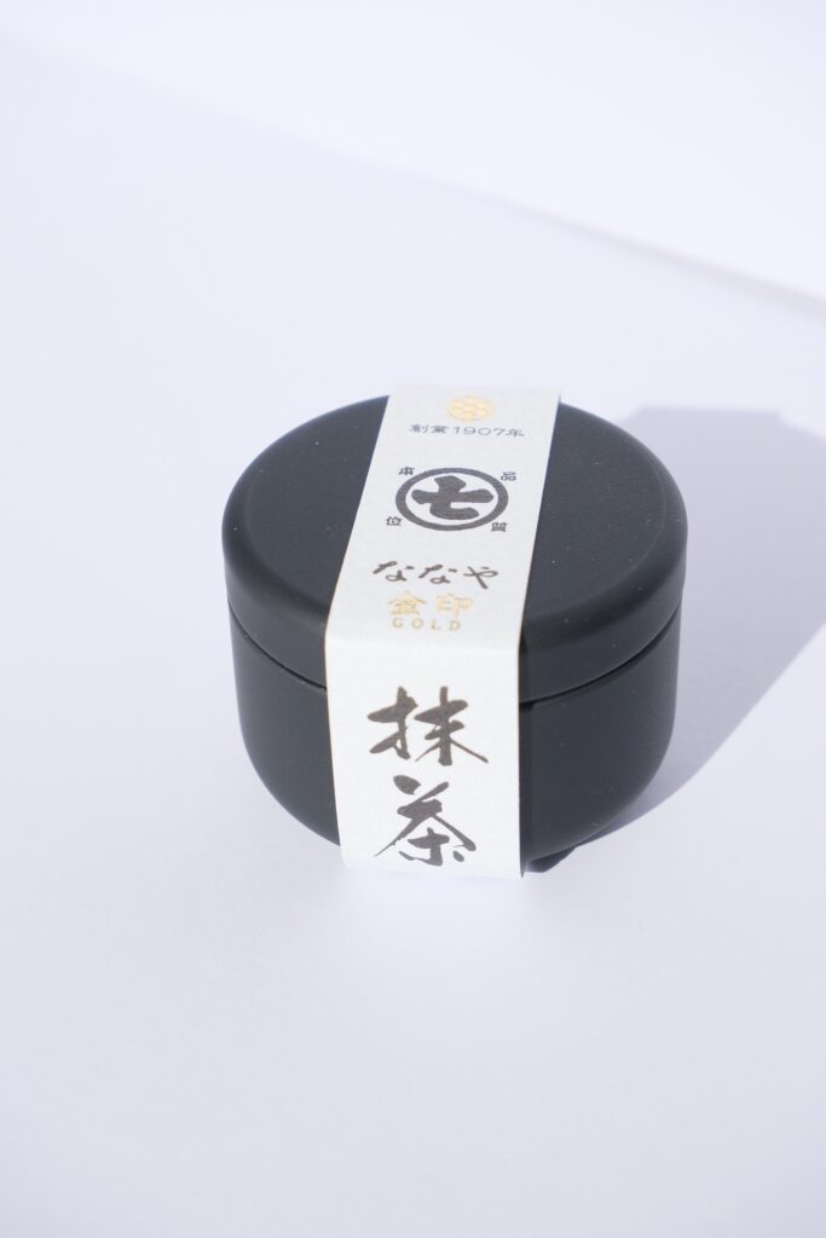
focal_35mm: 65
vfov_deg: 31.0
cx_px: 413
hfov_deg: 20.9
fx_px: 2236
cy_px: 619
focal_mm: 43.2
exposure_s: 1/1400
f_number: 5.6
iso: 320
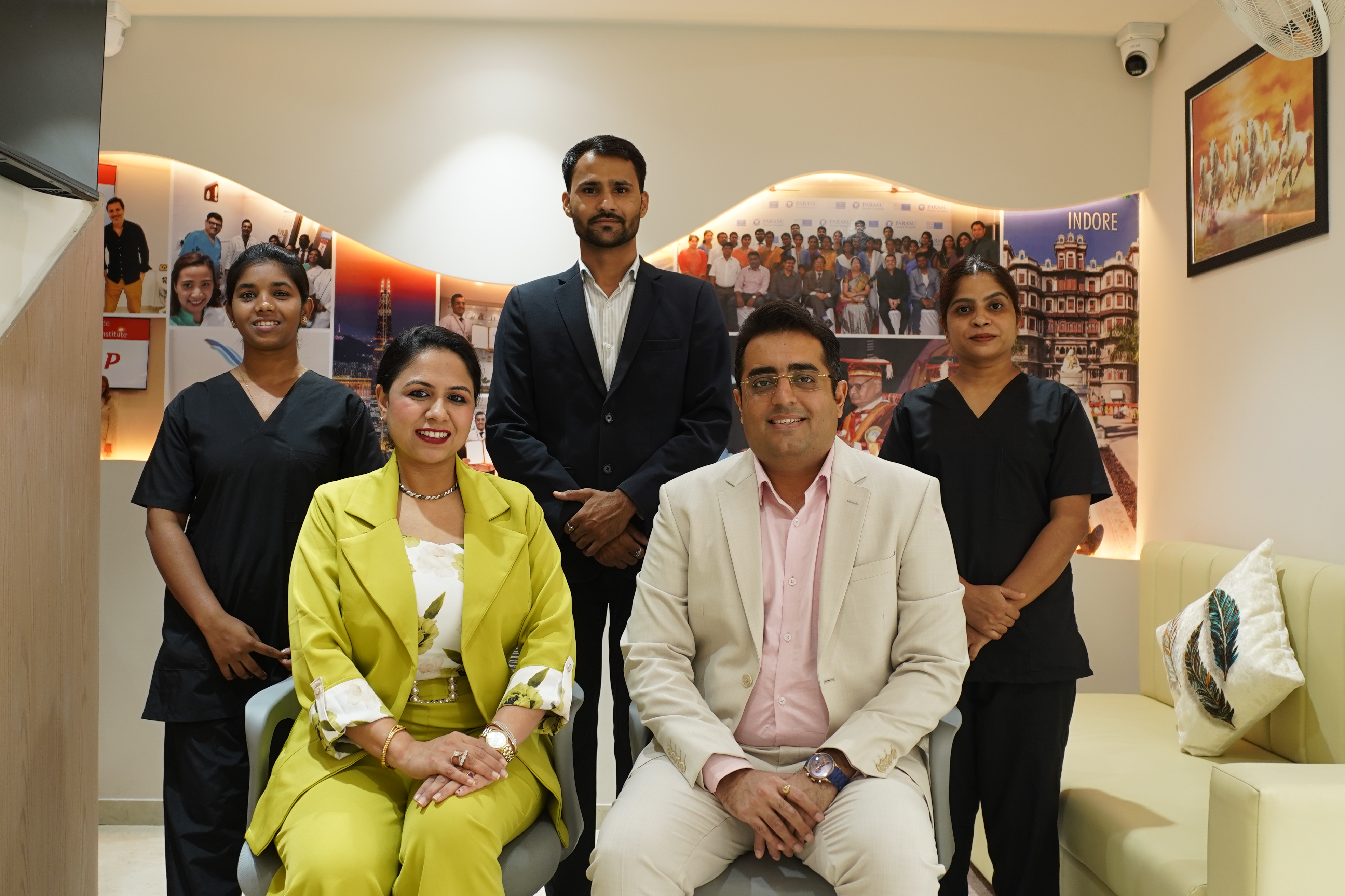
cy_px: 448
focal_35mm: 30
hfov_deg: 61.9
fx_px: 1121
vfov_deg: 43.6
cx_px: 672
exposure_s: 1/100
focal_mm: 20
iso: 250
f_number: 2.8
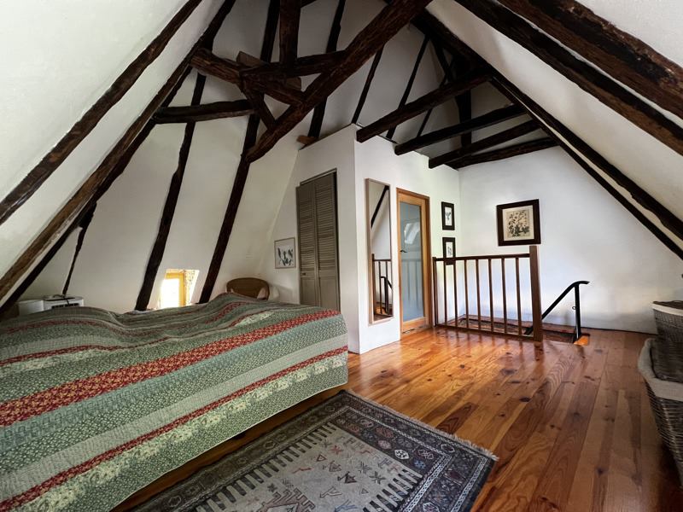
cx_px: 342
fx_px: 256
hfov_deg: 106.2
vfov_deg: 89.9
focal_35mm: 13
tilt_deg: +1.4
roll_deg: +1.4
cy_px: 256
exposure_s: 1/60
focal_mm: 1.57
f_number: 1.8
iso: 500
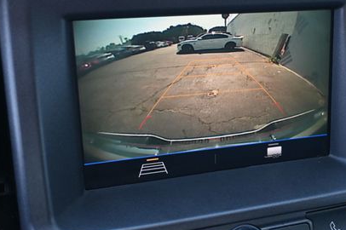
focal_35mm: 53
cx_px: 208
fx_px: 511
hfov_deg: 37.3
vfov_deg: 25.4
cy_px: 120
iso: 1000
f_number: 4
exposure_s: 1/125
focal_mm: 22.5
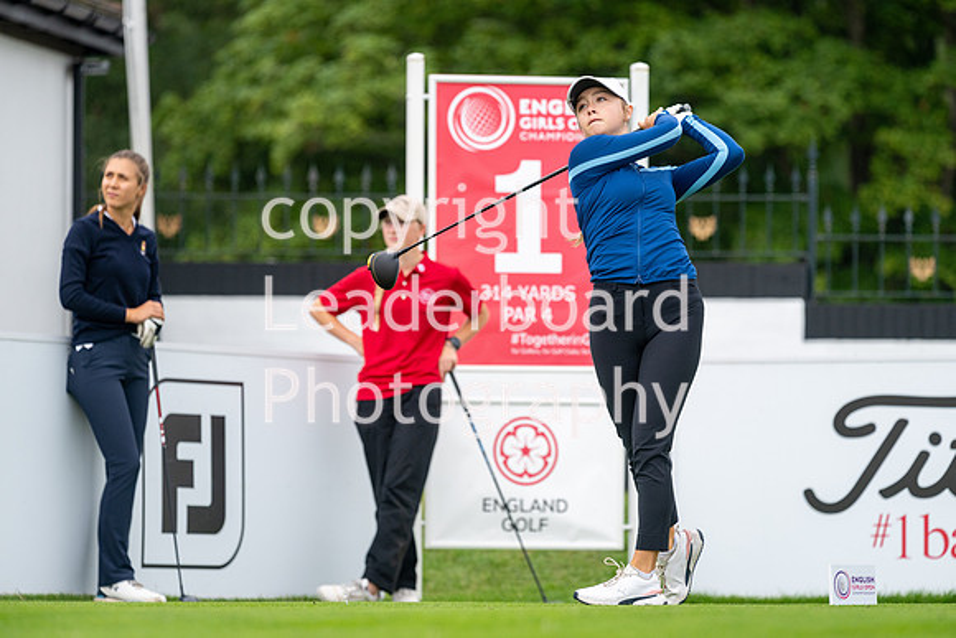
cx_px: 478
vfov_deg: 4.6
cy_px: 319
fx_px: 7968
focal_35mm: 300
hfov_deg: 6.9
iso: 400
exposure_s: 1/1600
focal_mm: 300
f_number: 5
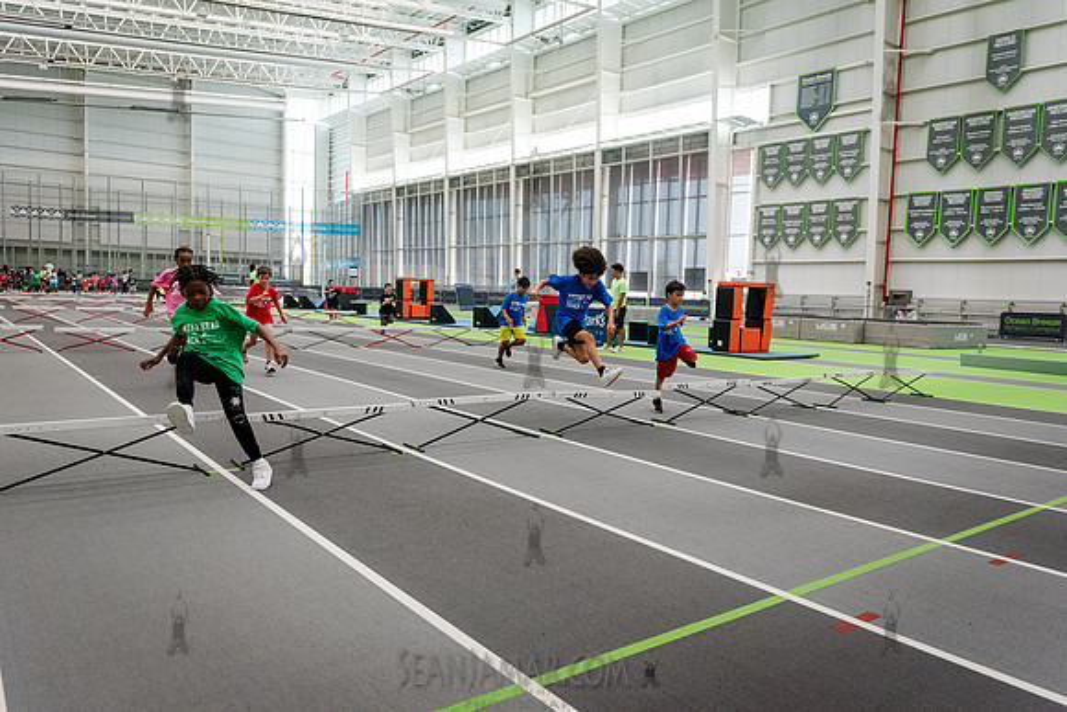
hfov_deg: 67.4
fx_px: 800
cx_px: 534
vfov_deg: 48.0
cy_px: 356
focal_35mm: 27
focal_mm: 27
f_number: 4
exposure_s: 1/1250
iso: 6400
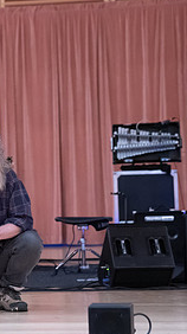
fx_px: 1335
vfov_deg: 14.2
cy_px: 155
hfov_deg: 7.9
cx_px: -66
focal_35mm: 151
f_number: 2.8
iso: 12800
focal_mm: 70
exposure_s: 1/80
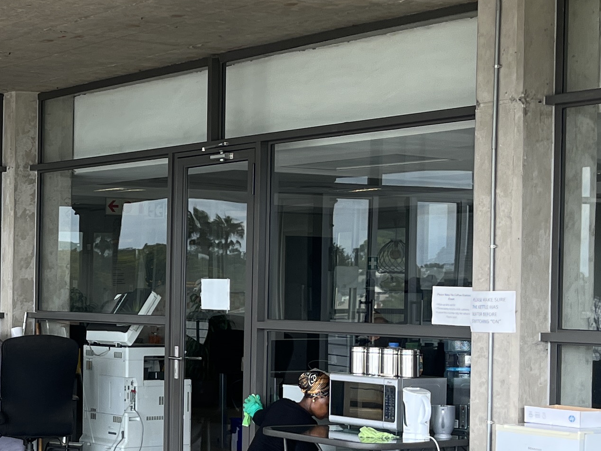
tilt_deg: -0.4
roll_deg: -1.9
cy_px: 320
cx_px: -69
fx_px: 1441
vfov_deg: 17.7
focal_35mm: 83
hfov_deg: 22.2
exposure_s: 1/147
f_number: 1.6
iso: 32
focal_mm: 5.1
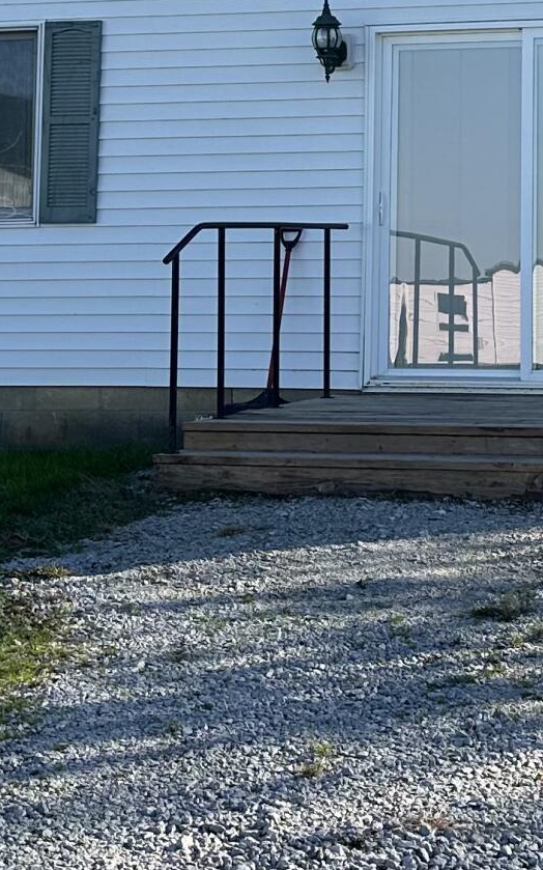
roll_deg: -0.6
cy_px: 66
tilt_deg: +6.1
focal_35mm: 91
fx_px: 2156
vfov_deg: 22.2
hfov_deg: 14.1
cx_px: 554
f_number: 1.78
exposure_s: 1/2967
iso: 80
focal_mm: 6.86
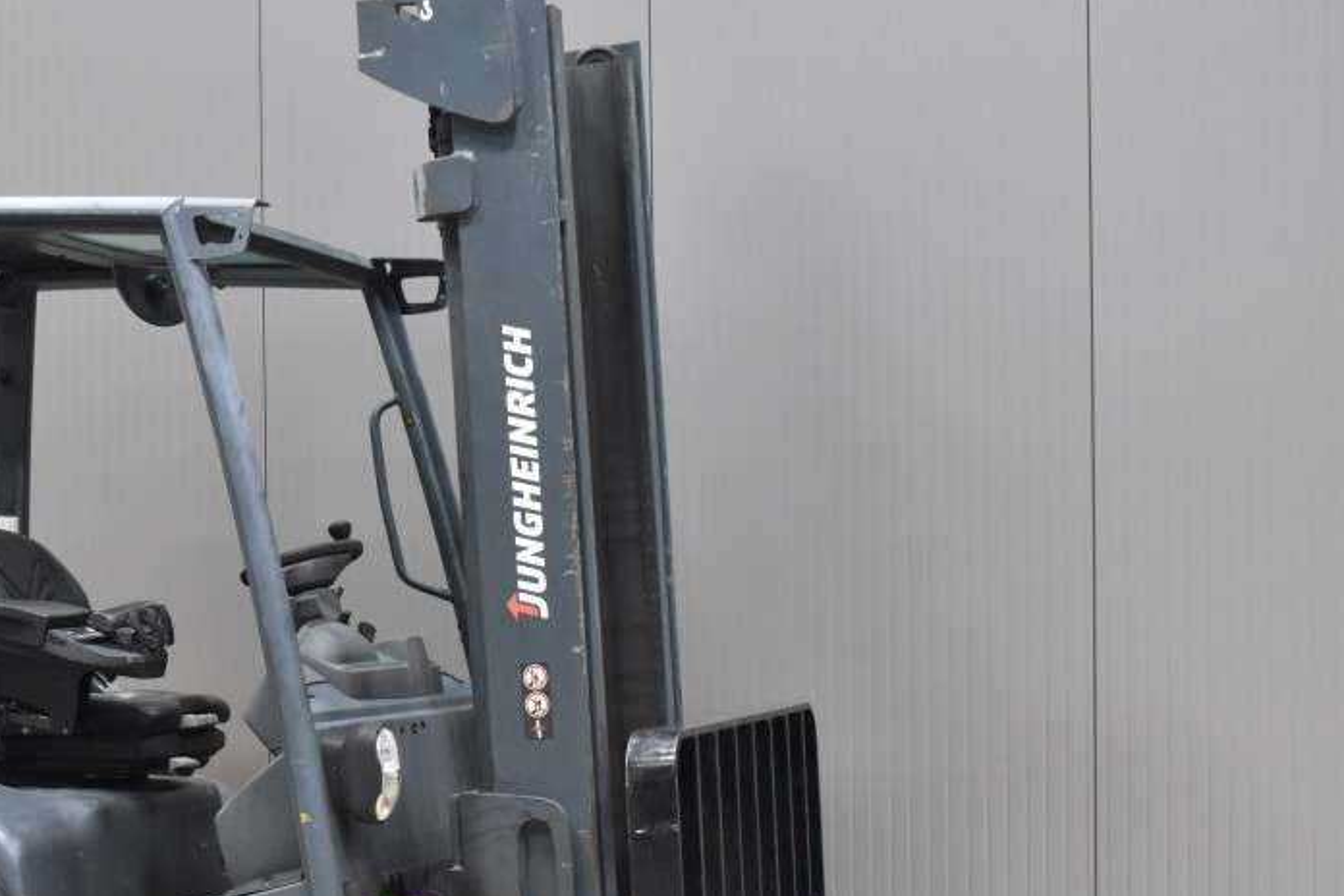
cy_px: 674
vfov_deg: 19.4
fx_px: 2608
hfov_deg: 28.3
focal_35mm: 70
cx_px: 284
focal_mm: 27
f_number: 5
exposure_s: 1/30
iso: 1600
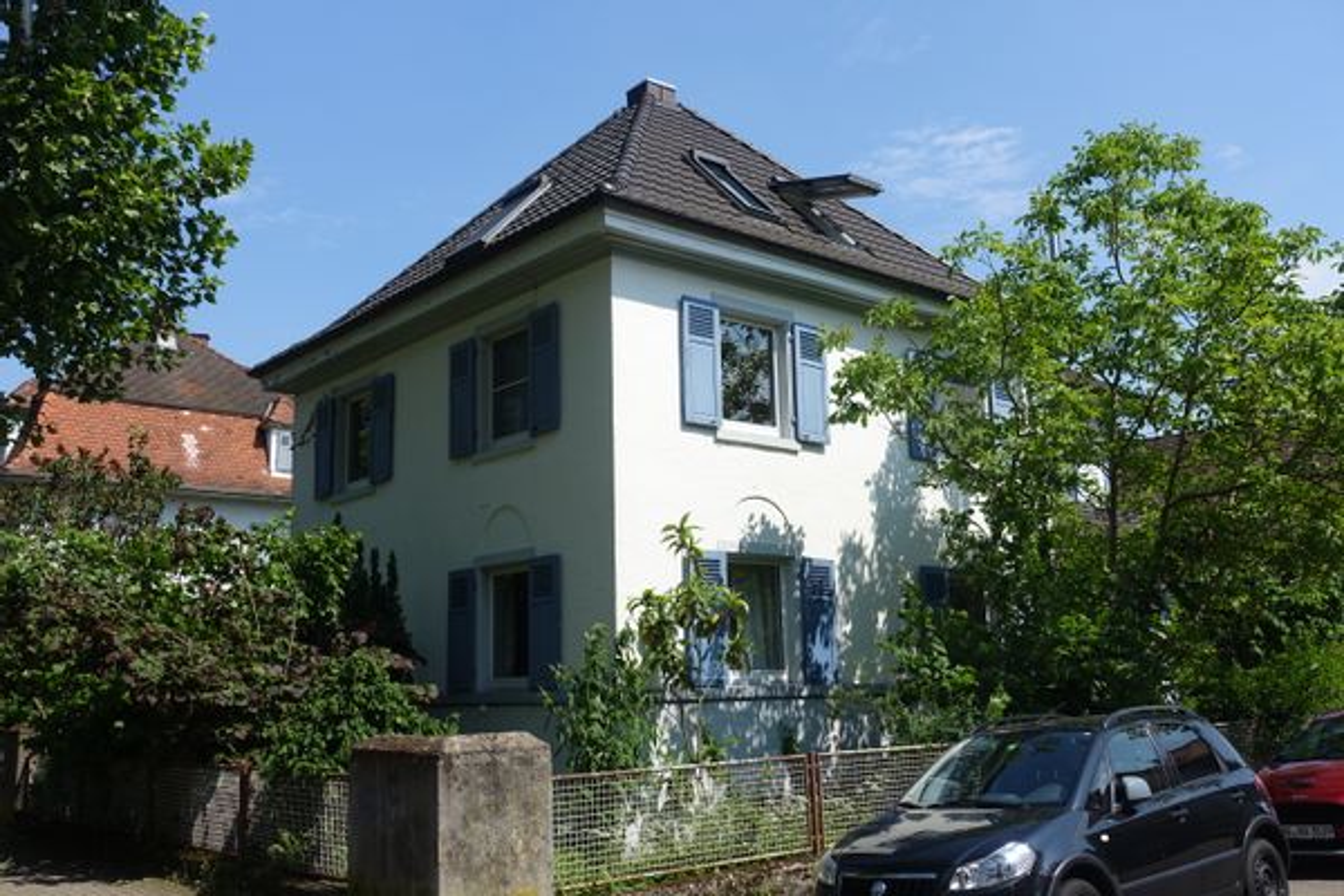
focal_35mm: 33
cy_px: 448
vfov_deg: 40.0
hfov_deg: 57.2
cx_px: 672
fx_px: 1232
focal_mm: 12.2
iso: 125
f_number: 5.6
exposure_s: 1/500
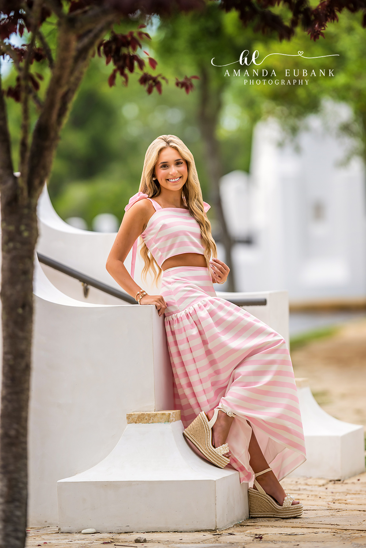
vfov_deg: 10.3
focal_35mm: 200
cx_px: 183
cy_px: 274
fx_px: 3050
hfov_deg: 6.9
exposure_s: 1/2500
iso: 500
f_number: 2.8
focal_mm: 200
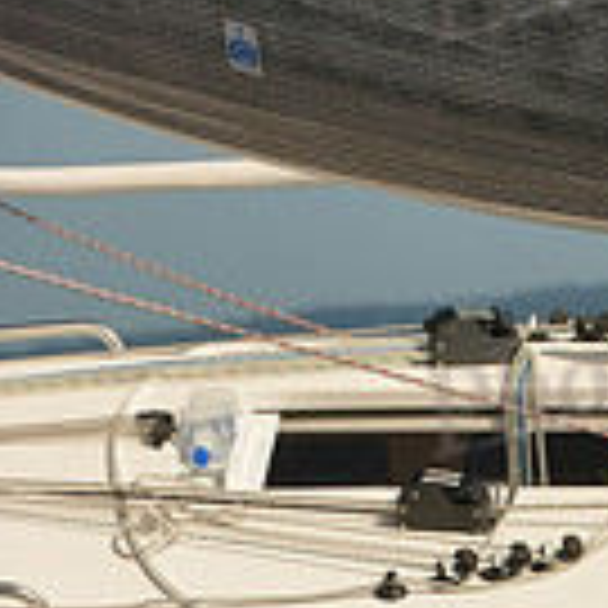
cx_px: 1297
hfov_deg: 2.4
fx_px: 14566
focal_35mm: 733
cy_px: 511
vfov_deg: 2.4
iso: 320
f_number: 8
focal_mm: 200
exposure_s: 1/1250
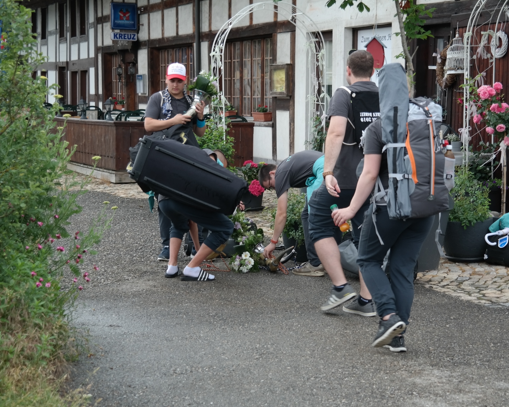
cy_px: 201
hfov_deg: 26.1
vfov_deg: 21.0
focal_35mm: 73
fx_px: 1100
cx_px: 271
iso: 100
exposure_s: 1/160
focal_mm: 42
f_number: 5
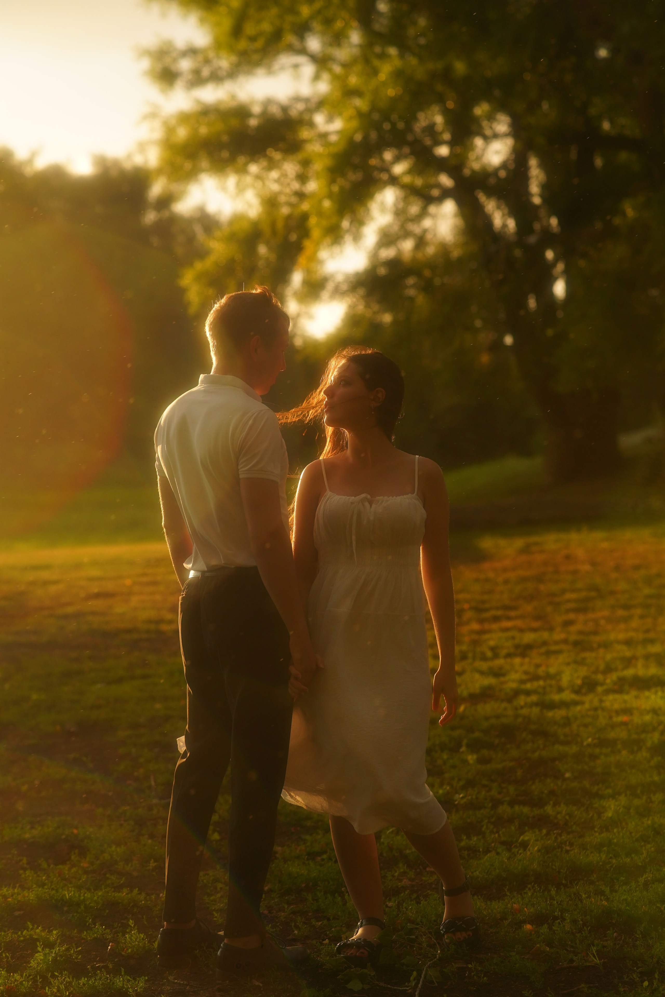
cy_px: 498
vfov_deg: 23.9
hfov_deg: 16.1
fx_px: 2355
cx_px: 332
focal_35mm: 85
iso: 640
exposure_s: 1/800
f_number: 3.2
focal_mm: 85
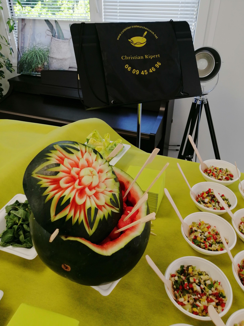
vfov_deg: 67.3
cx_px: 122
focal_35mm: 26
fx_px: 244
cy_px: 163
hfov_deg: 53.1
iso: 80
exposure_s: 1/100
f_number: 1.8
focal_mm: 3.96
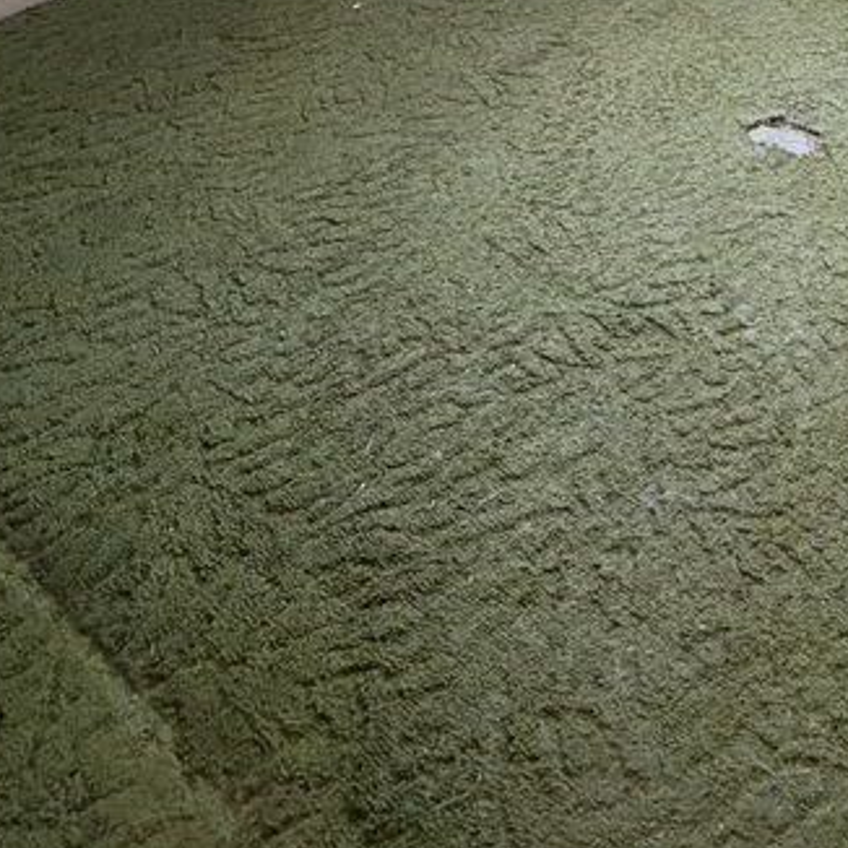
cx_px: 851
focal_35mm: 41
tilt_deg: -6.3
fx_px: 1136
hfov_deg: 36.7
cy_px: -460
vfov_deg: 27.0
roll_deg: +0.5
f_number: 2.2
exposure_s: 1/60
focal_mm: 2.22
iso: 320
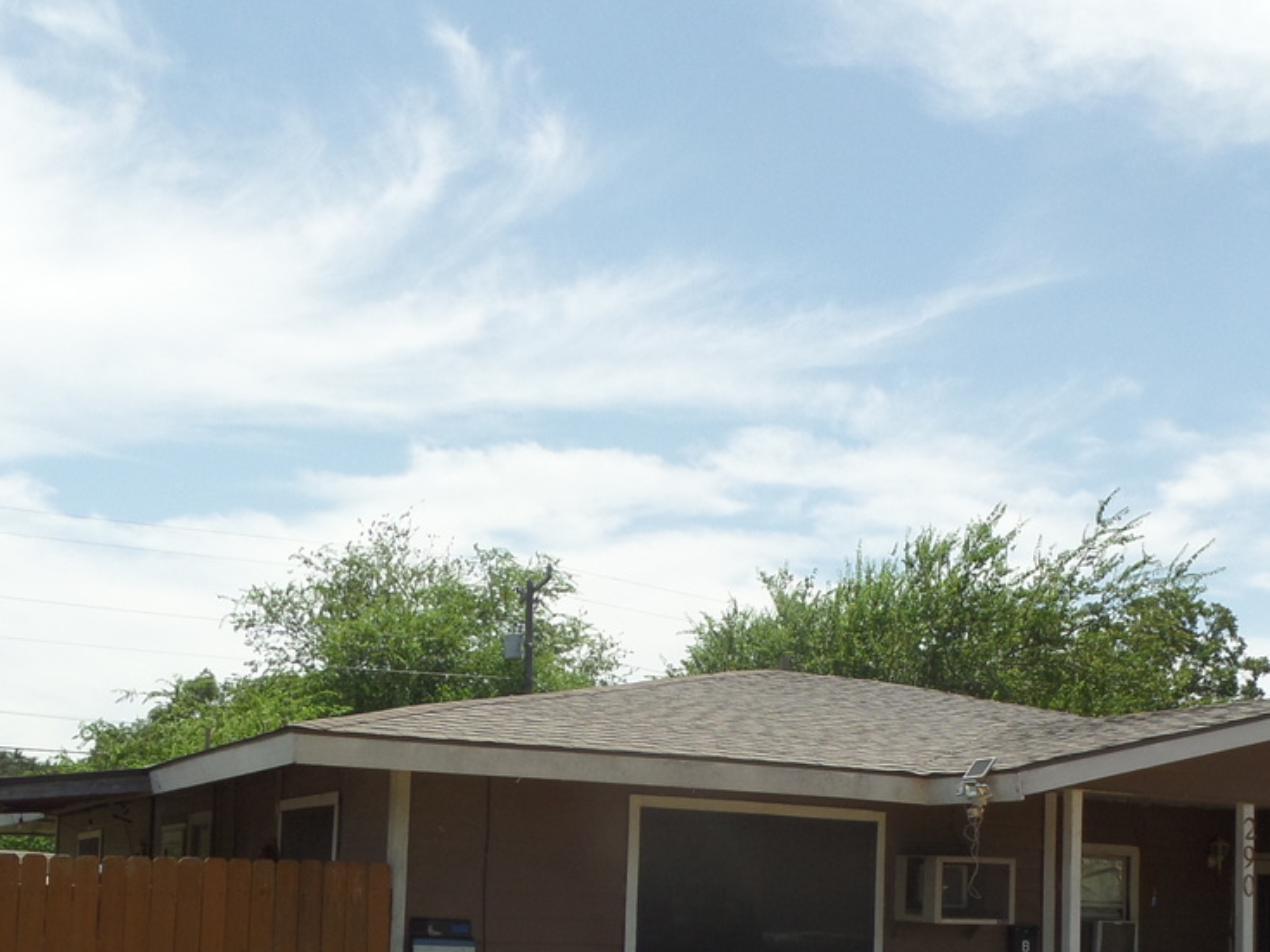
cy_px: 783
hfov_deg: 40.4
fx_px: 1724
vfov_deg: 30.0
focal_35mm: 47
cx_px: 710
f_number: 3.6
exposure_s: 1/1000
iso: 100
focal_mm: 4
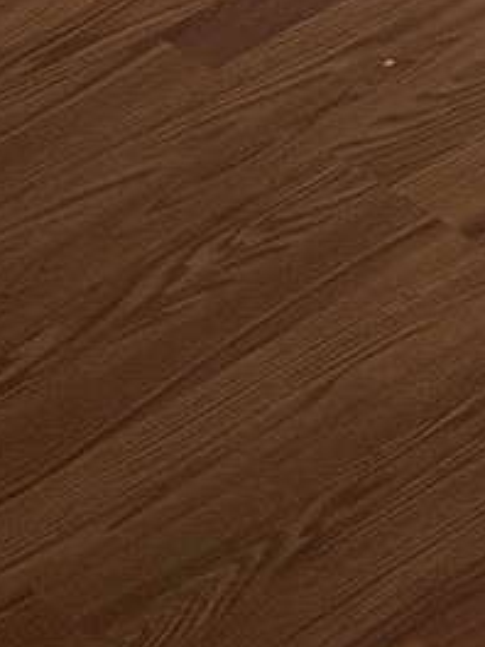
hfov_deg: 7.5
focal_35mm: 186
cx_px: 1122
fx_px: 3475
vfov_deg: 9.5
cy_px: -895
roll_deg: +1.0
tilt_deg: -20.3
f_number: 1.78
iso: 400
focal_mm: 6.76
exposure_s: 1/60
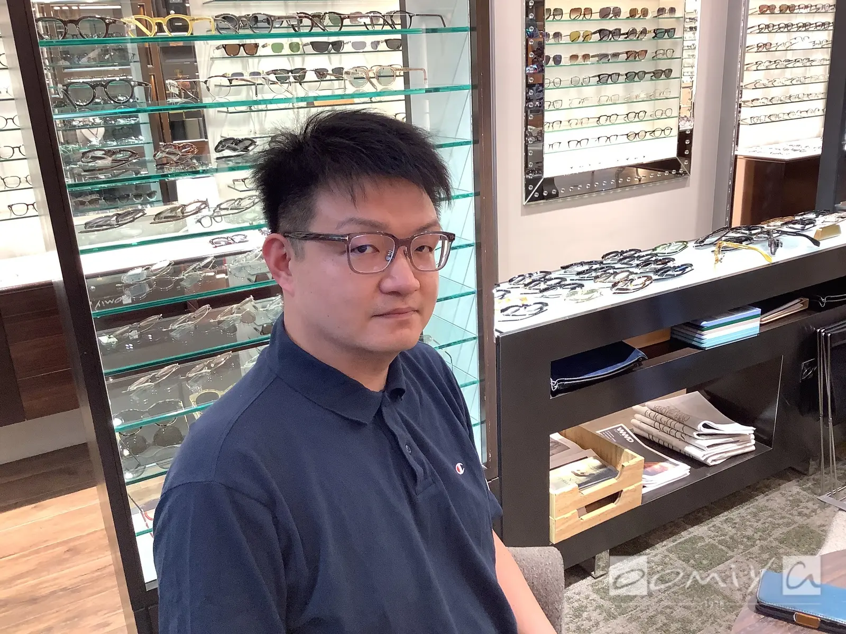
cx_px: 423
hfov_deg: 58.4
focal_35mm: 31
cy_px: 317
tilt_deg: -17.5
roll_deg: +4.1
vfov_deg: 45.4
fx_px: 758
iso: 100
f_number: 2.4
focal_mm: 3.3
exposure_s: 1/60
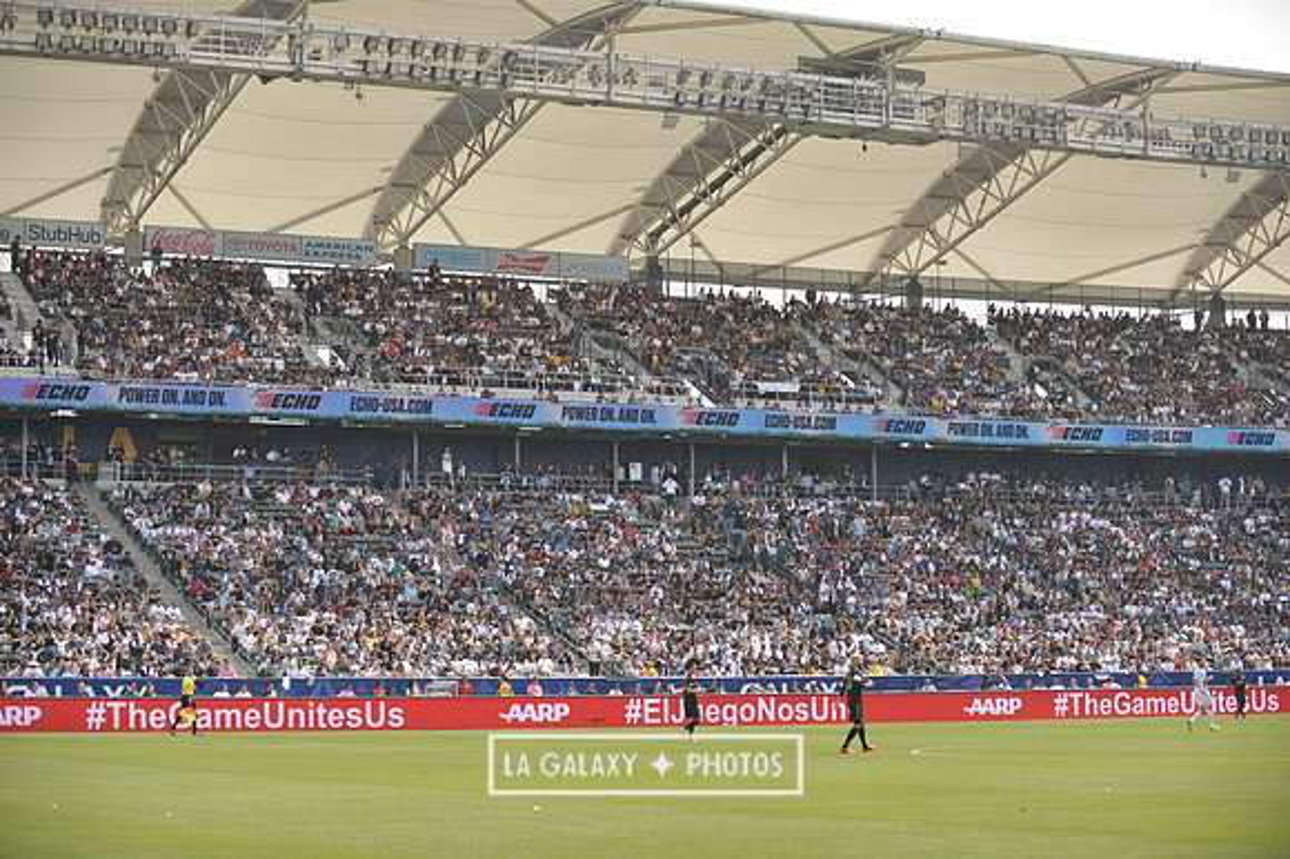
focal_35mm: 80
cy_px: 430
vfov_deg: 17.0
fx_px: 2865
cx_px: 645
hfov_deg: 25.4
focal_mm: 80
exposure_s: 1/2500
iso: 320
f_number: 3.5
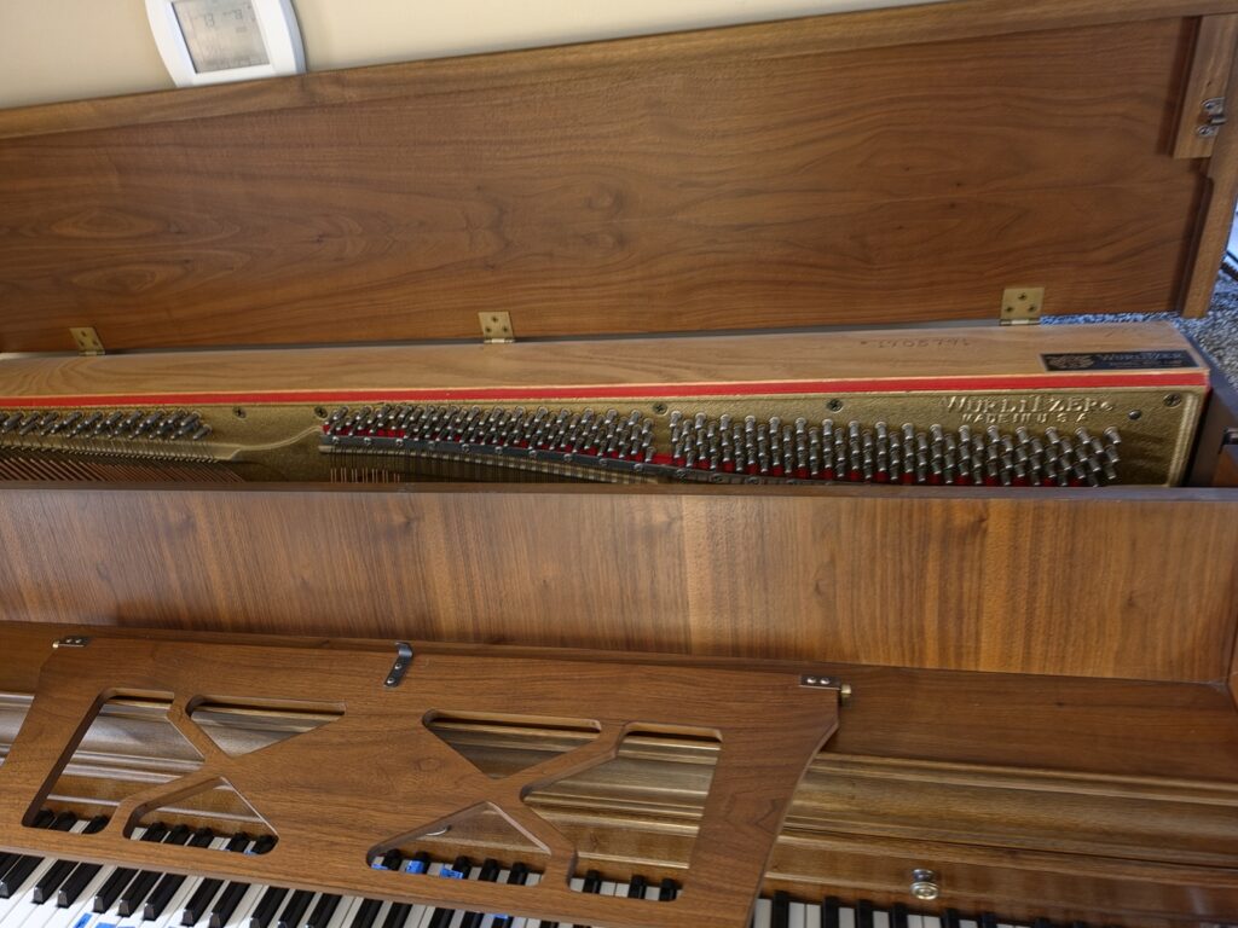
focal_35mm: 23
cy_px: 464
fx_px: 823
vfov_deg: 58.9
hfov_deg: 73.9
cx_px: 619
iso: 250
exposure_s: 1/9.24
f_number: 1.4
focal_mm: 6.5
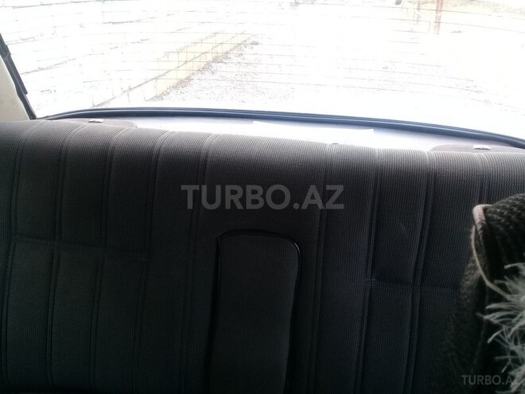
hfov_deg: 58.4
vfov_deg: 45.4
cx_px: 262
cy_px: 197
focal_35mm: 31
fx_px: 470
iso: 50
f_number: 2.2
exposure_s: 1/40
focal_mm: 3.3
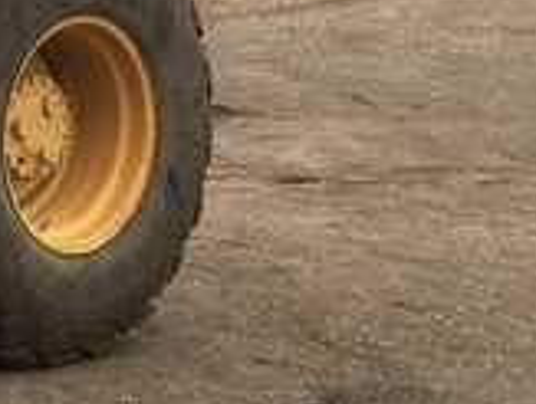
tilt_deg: -3.7
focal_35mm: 142
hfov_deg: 12.1
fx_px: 2204
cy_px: -118
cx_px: -595
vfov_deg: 10.3
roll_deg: -0.9
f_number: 2.2
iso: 32
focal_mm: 4.15
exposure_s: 1/353
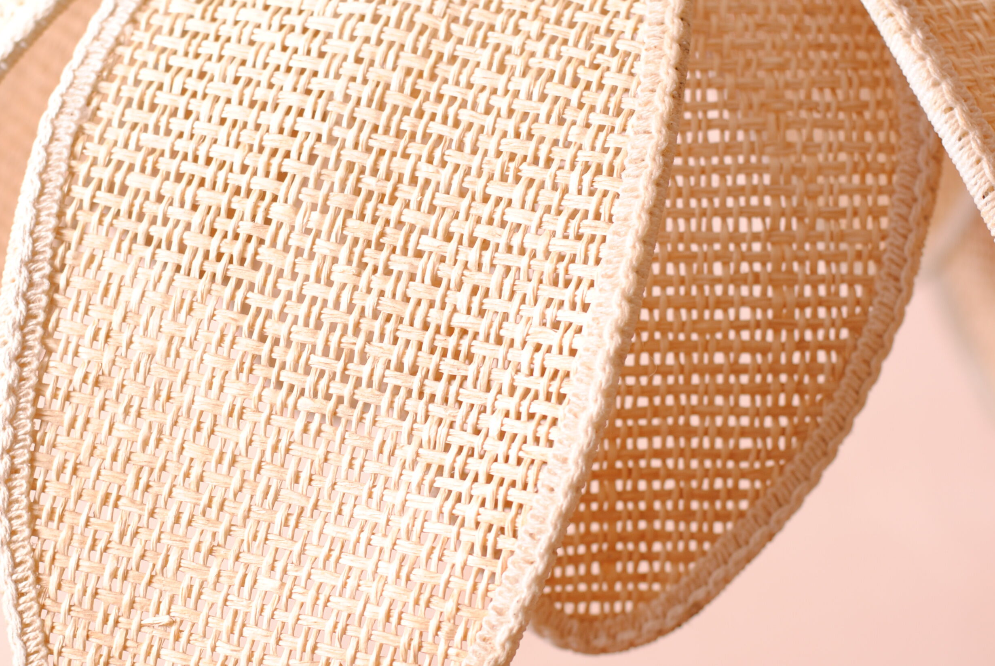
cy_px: 376
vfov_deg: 11.6
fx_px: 3265
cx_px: 327
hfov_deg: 17.3
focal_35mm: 118
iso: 100
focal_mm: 50
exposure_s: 1/60
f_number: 4
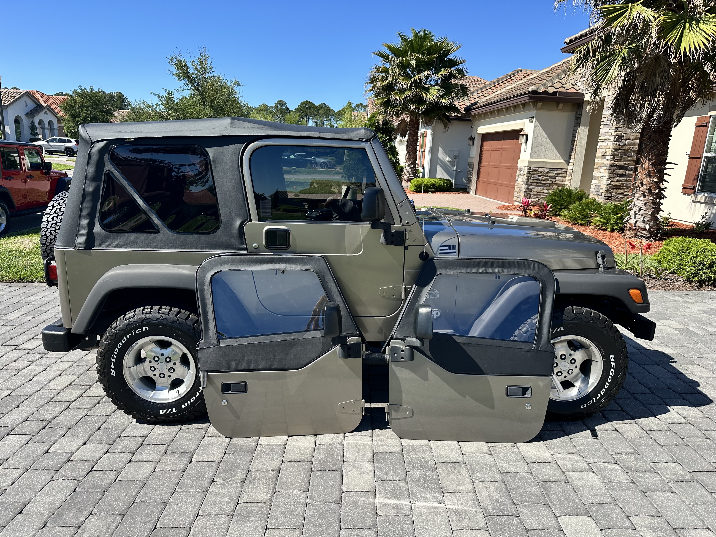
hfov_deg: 71.6
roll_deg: -3.1
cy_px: 268
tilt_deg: -13.0
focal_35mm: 24
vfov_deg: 56.8
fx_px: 496
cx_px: 358
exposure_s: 1/2591
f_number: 1.78
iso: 80
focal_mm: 6.86
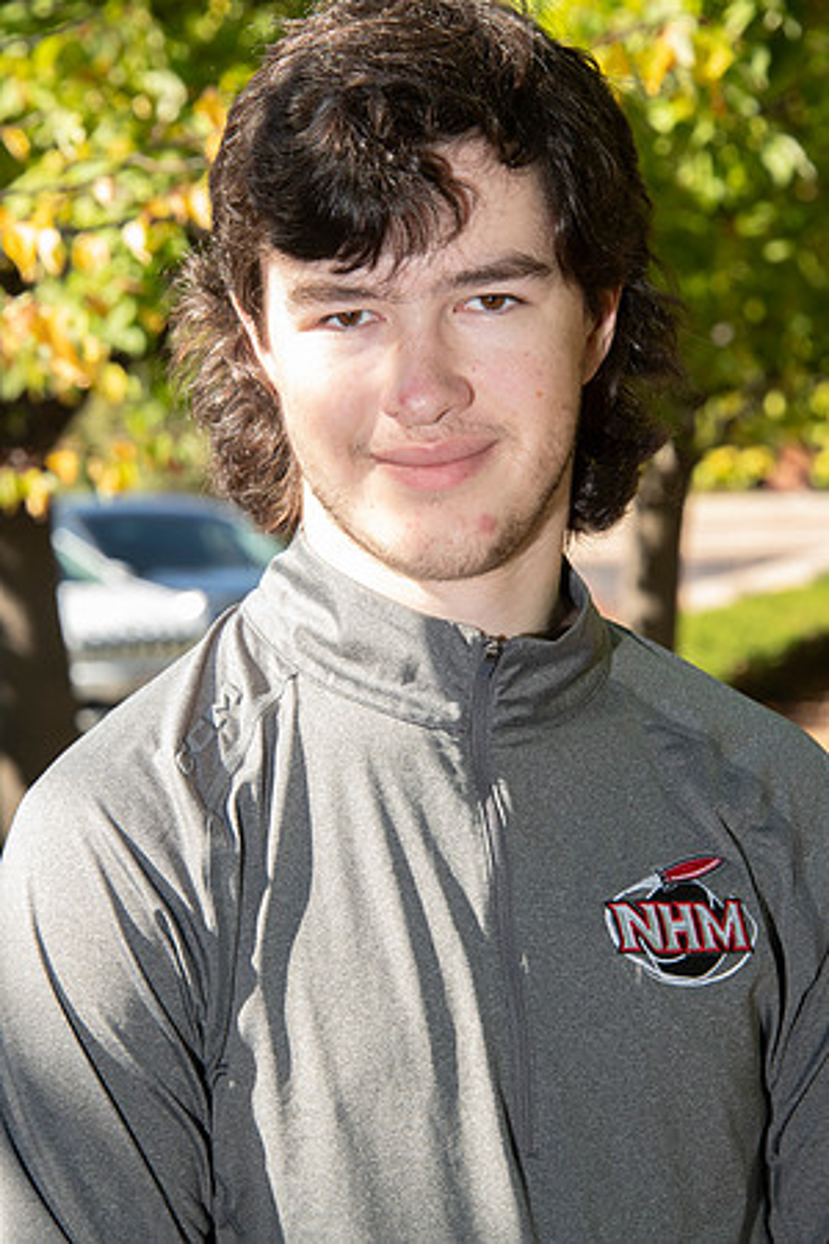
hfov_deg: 9.5
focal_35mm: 145
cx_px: 414
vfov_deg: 14.2
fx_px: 5008
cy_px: 622
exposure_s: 1/160
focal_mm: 145
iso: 800
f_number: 10
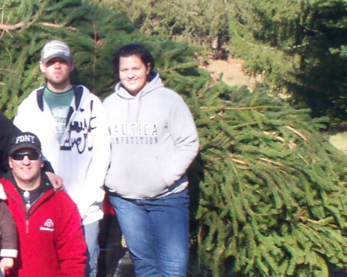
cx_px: -67
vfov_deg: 10.7
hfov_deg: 13.0
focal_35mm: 144
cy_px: 177
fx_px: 1479
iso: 100
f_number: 4.5
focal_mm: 6
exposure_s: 1/218
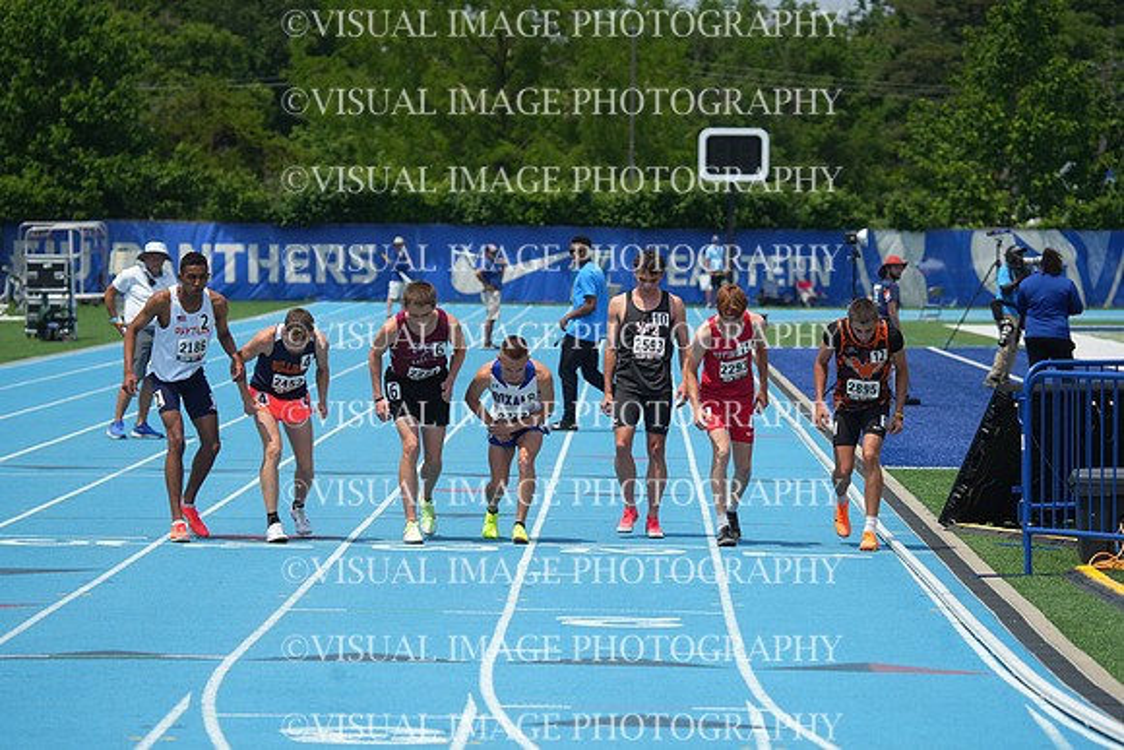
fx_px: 5933
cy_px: 375
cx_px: 562
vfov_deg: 7.2
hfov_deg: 10.8
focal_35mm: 190
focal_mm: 190
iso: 400
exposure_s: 1/2500
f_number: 5.6
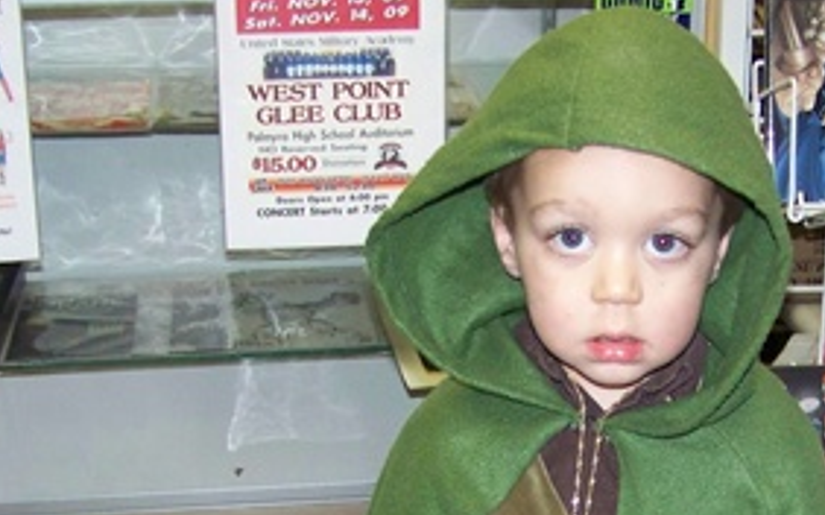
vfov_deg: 15.3
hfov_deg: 24.7
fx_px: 1865
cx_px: 601
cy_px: 565
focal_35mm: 83
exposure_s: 1/30
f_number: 2.8
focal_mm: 5.85
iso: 200
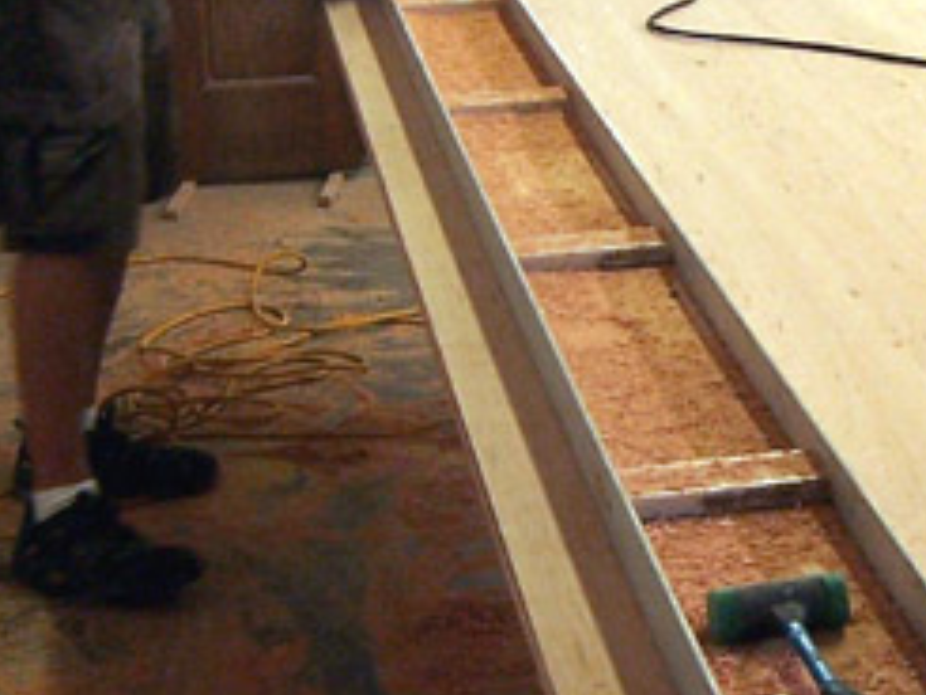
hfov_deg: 19.8
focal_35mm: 97
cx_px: 832
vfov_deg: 15.2
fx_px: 2596
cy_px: 215
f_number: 3.4
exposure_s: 1/10
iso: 140
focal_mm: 5.5
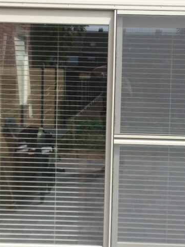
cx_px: 111
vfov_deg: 31.6
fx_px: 435
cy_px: 93
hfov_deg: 24.0
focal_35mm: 61
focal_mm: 4.15
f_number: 2.2
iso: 32
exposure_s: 1/1580
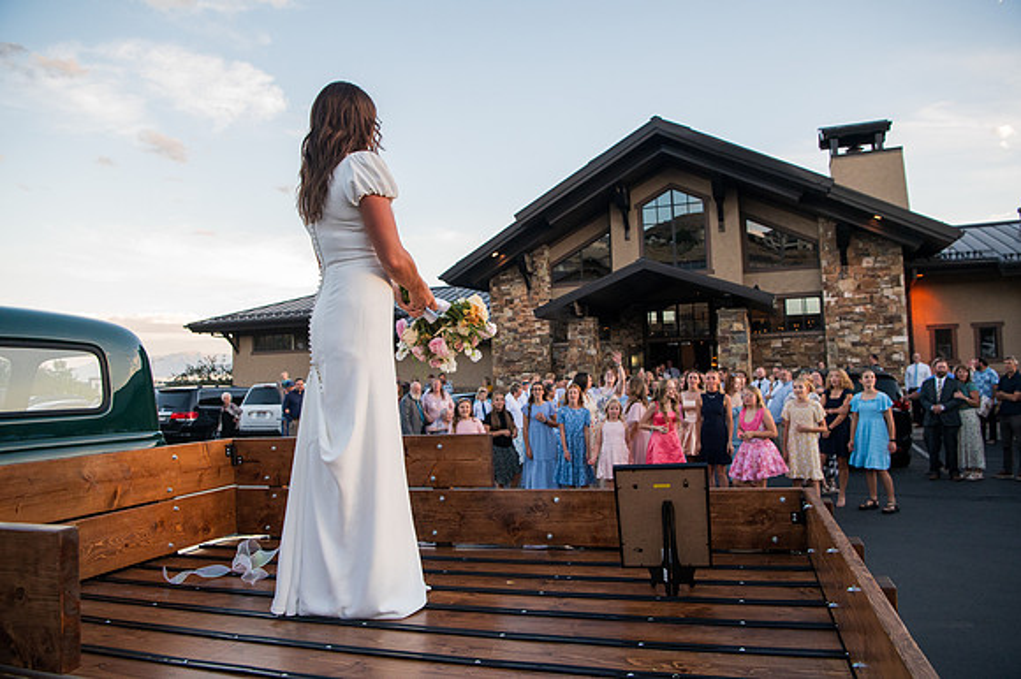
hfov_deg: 73.8
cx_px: 510
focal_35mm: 24
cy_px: 340
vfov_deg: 53.1
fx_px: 680
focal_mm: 24
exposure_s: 1/1250
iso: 3200
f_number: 5
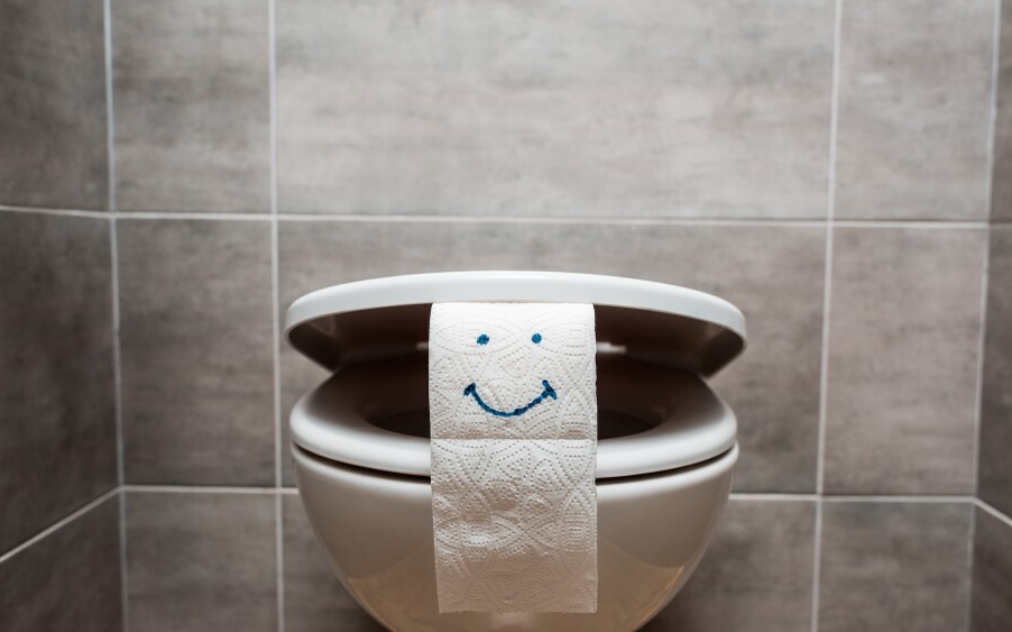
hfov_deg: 51.5
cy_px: 358
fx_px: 1048
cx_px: 532
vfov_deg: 33.5
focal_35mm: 38
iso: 100
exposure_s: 1/200
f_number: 5
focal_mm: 35
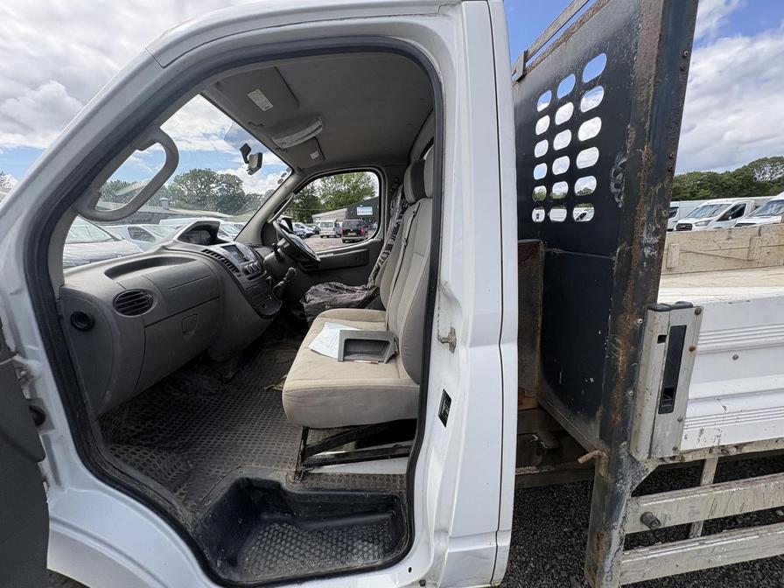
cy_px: 294
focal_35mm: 14
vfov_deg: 85.7
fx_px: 317
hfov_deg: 102.1
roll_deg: -1.5
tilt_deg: -5.2
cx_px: 392
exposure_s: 1/749
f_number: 2.2
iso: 40
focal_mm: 2.22
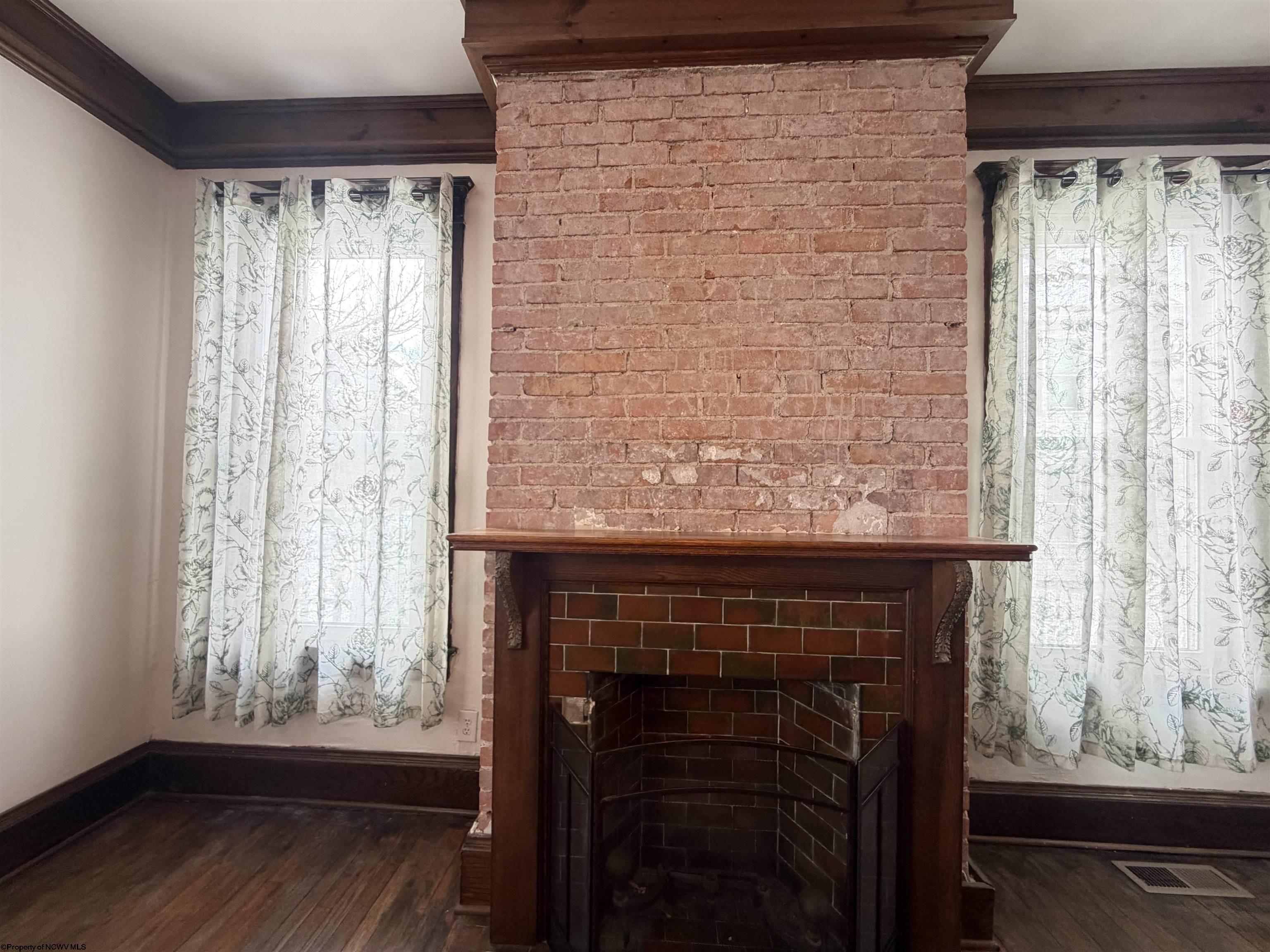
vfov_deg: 85.7
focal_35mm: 14
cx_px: 635
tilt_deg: +1.3
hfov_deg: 102.1
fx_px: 514
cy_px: 476
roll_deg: -0.2
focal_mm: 2.22
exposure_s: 1/60
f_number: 2.2
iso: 200
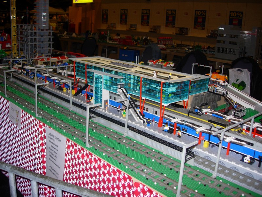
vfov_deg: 37.7
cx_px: 131
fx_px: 288
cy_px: 98
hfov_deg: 49.0
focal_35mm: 38
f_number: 2.8
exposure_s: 1/64
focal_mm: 7.8
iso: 79
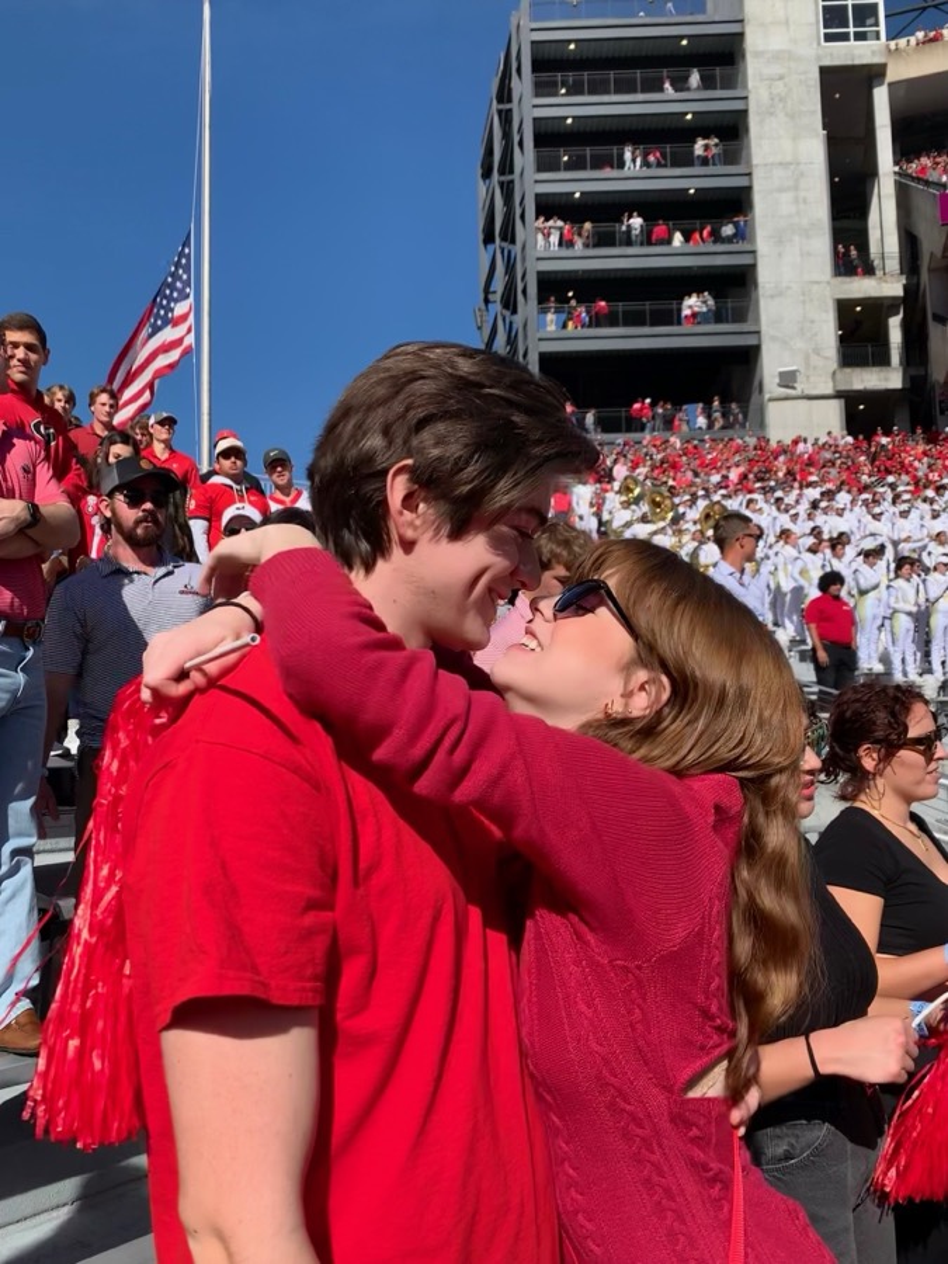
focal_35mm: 26
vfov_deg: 67.3
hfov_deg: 53.1
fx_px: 949
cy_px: 632
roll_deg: +1.2
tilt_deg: +7.5
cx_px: 474
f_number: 1.8
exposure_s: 1/1992
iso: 25
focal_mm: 4.25
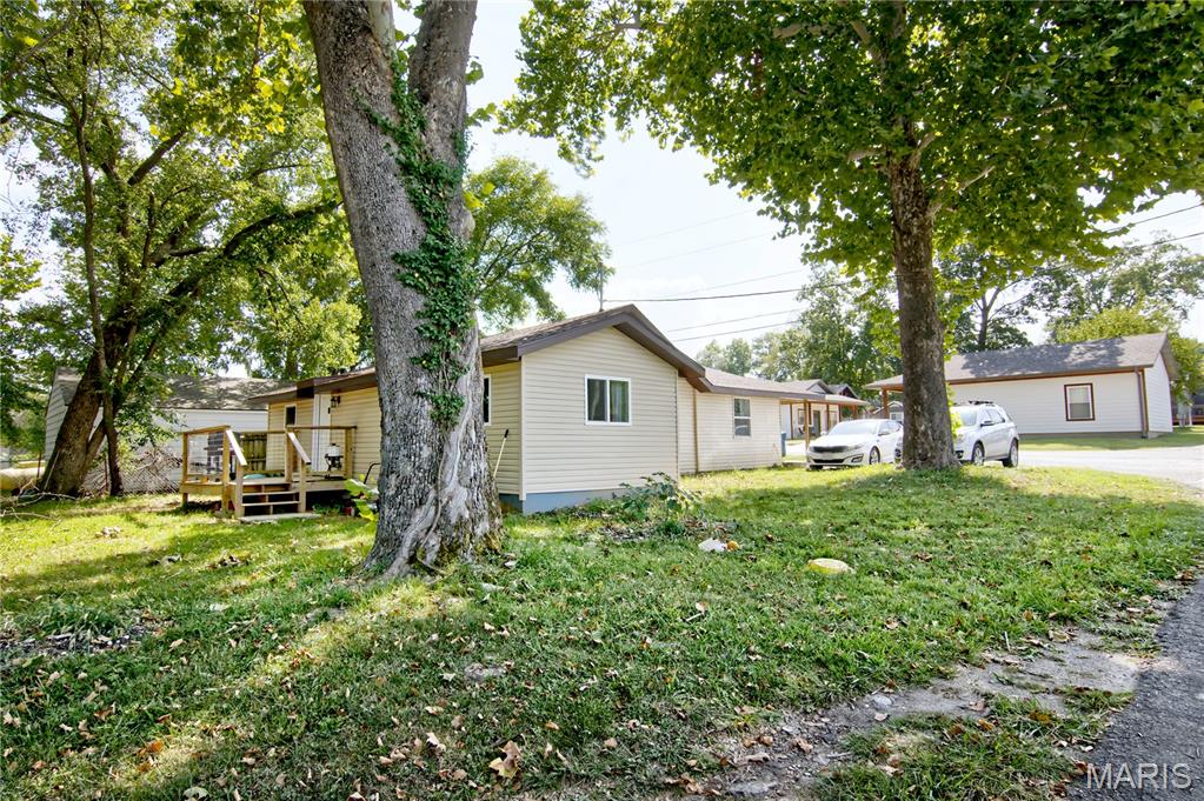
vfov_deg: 63.2
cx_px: 602
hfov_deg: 85.4
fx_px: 652
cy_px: 400
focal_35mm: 20
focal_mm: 13
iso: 100
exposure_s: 1/200
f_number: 8
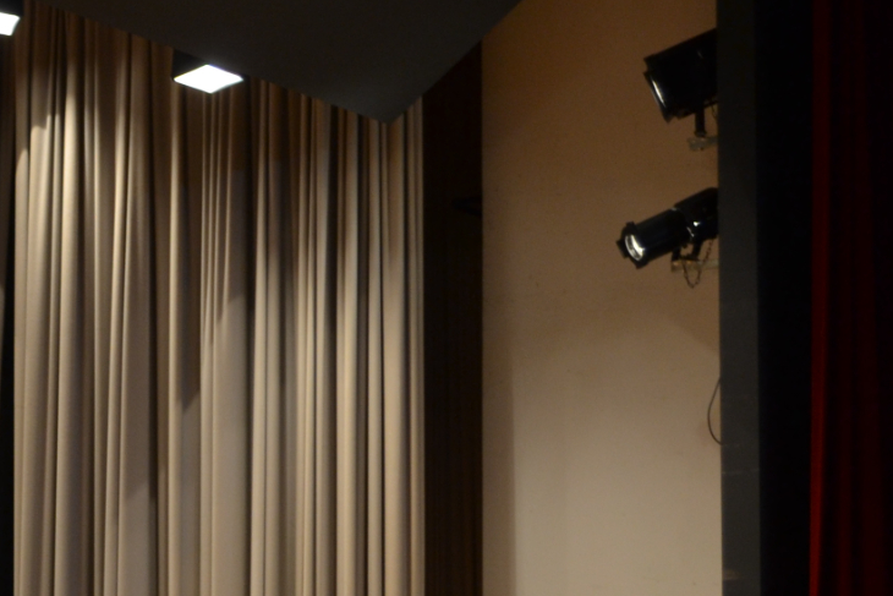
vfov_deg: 9.6
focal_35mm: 143
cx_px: -226
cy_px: 528
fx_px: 3548
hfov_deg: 13.9
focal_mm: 34
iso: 400
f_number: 5
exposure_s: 1/60
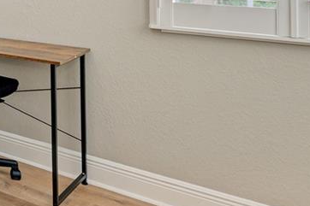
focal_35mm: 53
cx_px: -172
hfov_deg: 25.9
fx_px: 456
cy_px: -45
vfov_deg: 23.2
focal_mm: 12
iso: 200
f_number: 9
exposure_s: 1/3.33
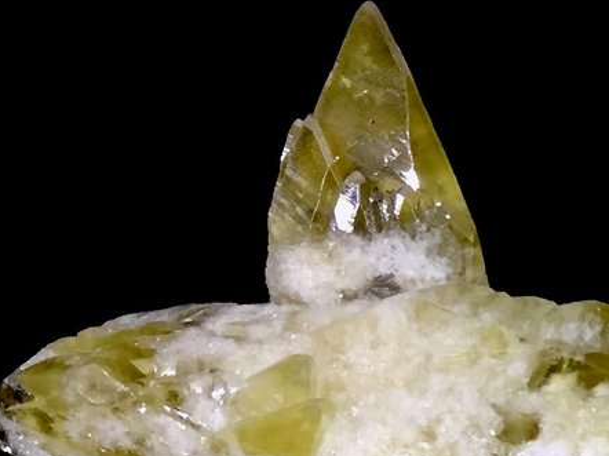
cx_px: 940
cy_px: 718
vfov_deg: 13.2
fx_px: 1846
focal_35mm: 105
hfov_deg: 16.8
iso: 125
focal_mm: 4.15
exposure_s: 1/30
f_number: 2.2
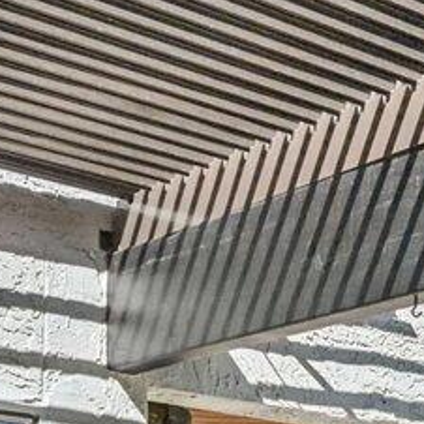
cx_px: 872
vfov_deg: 14.4
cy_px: 733
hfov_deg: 13.6
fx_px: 1497
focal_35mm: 108
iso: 500
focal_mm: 14
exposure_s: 1/1600
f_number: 8
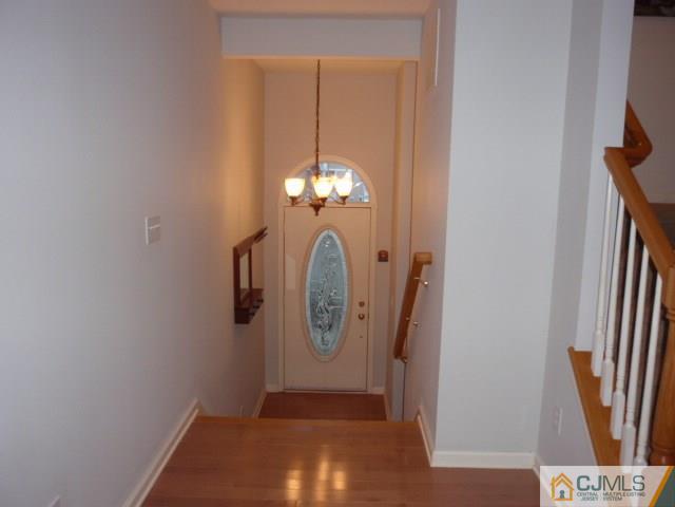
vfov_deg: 49.7
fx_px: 546
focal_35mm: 28
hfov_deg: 63.4
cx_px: 338
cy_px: 254
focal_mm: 5
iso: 100
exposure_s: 1/30
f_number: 3.2
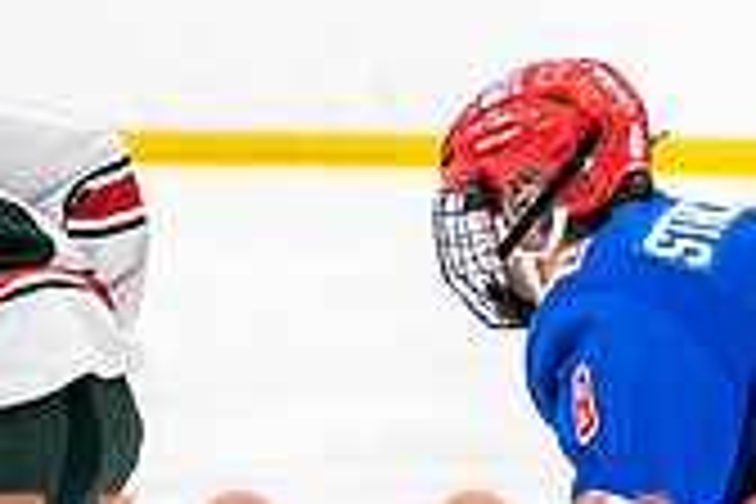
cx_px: -459
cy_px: 589
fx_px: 9533
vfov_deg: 3.0
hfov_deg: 4.5
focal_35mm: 454
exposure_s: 1/1250
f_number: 2.8
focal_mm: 108
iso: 3200
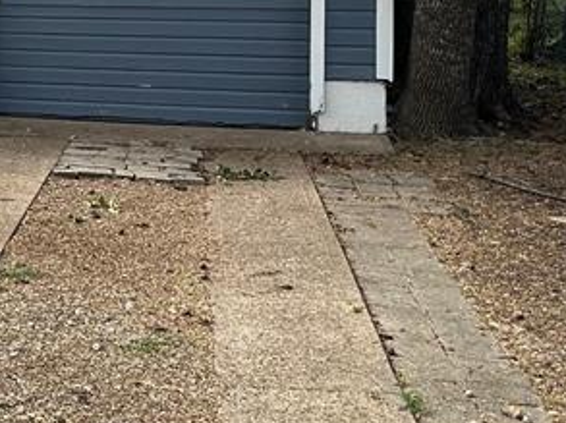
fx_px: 1372
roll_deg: -0.7
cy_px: -81
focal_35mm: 84
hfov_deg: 19.5
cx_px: -344
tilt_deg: +1.0
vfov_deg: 16.8
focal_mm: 6.86
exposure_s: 1/1029
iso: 80
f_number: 1.78
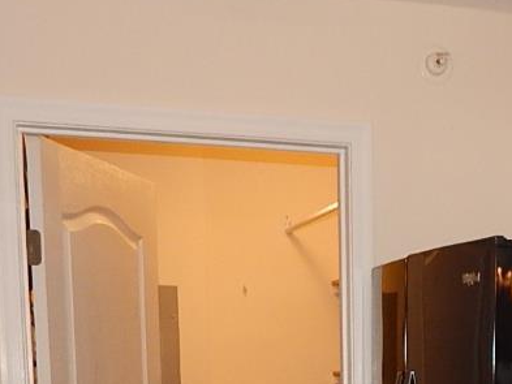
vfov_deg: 15.8
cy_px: 612
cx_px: 492
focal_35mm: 84
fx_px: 1243
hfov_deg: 22.5
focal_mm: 4
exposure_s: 1/30
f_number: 3
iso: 200
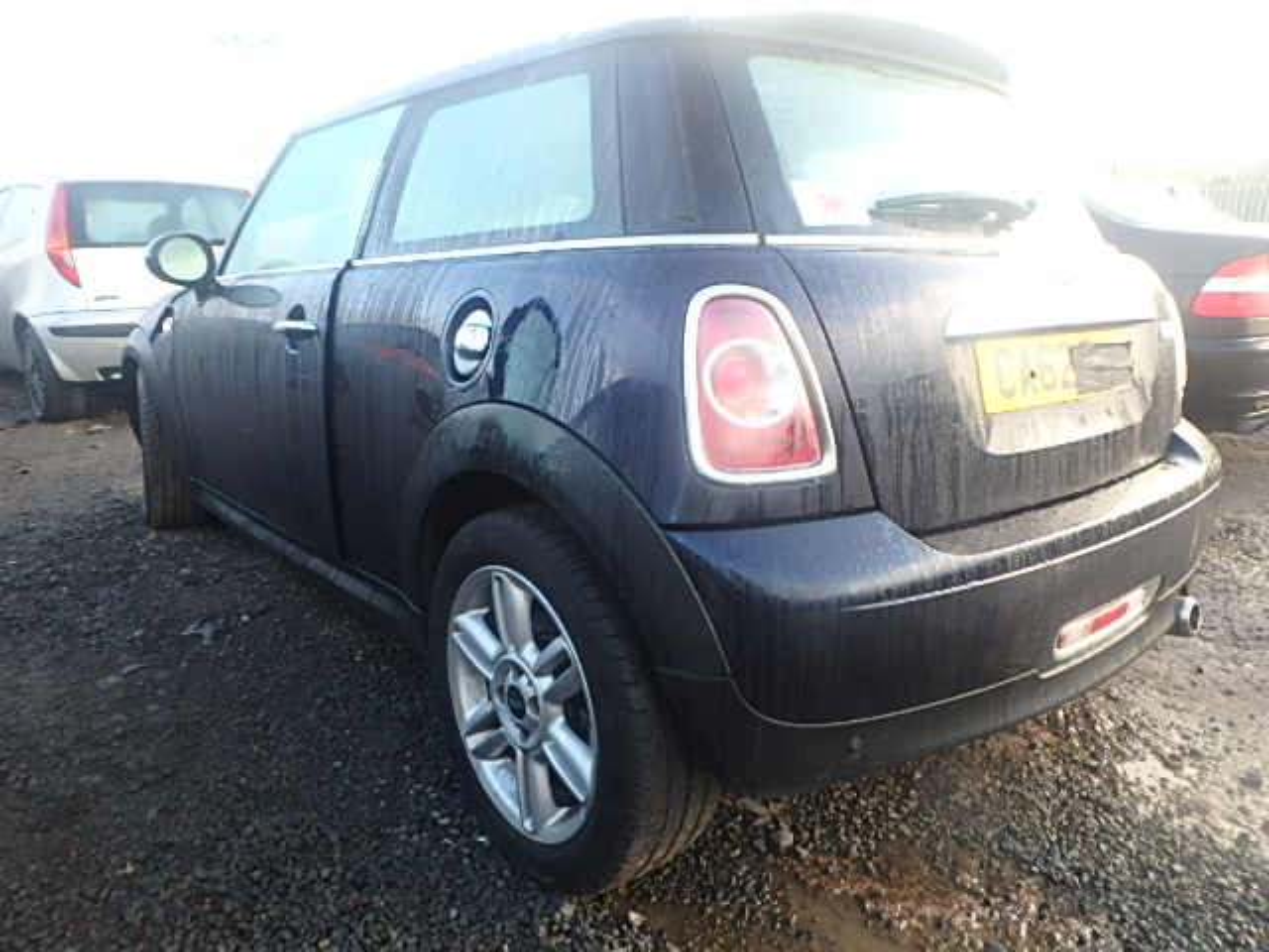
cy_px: 476
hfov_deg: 69.4
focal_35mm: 25
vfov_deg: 54.9
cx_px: 634
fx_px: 916
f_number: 4.1
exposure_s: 1/60
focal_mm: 4.5
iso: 200
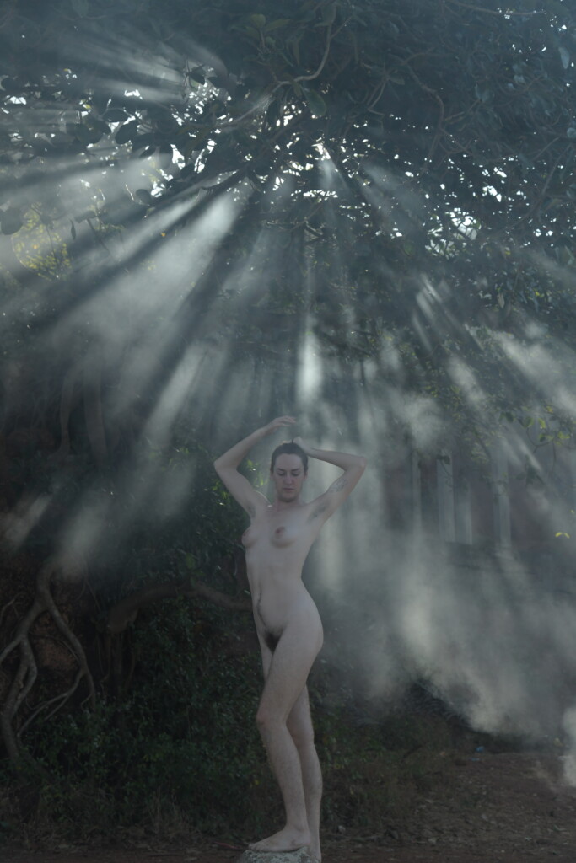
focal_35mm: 55
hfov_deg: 24.6
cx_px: 288
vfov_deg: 36.2
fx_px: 1319
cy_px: 432
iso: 800
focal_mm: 55
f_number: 6.3
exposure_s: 1/500
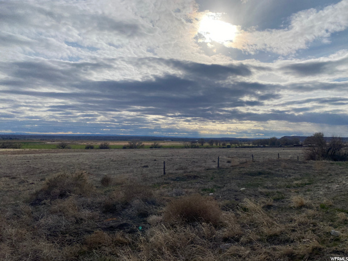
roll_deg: -1.1
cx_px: 174
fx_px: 261
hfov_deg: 67.3
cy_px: 130
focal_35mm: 26
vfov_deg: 53.1
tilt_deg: +3.0
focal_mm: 4.25
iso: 40
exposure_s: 1/10417
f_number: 1.8
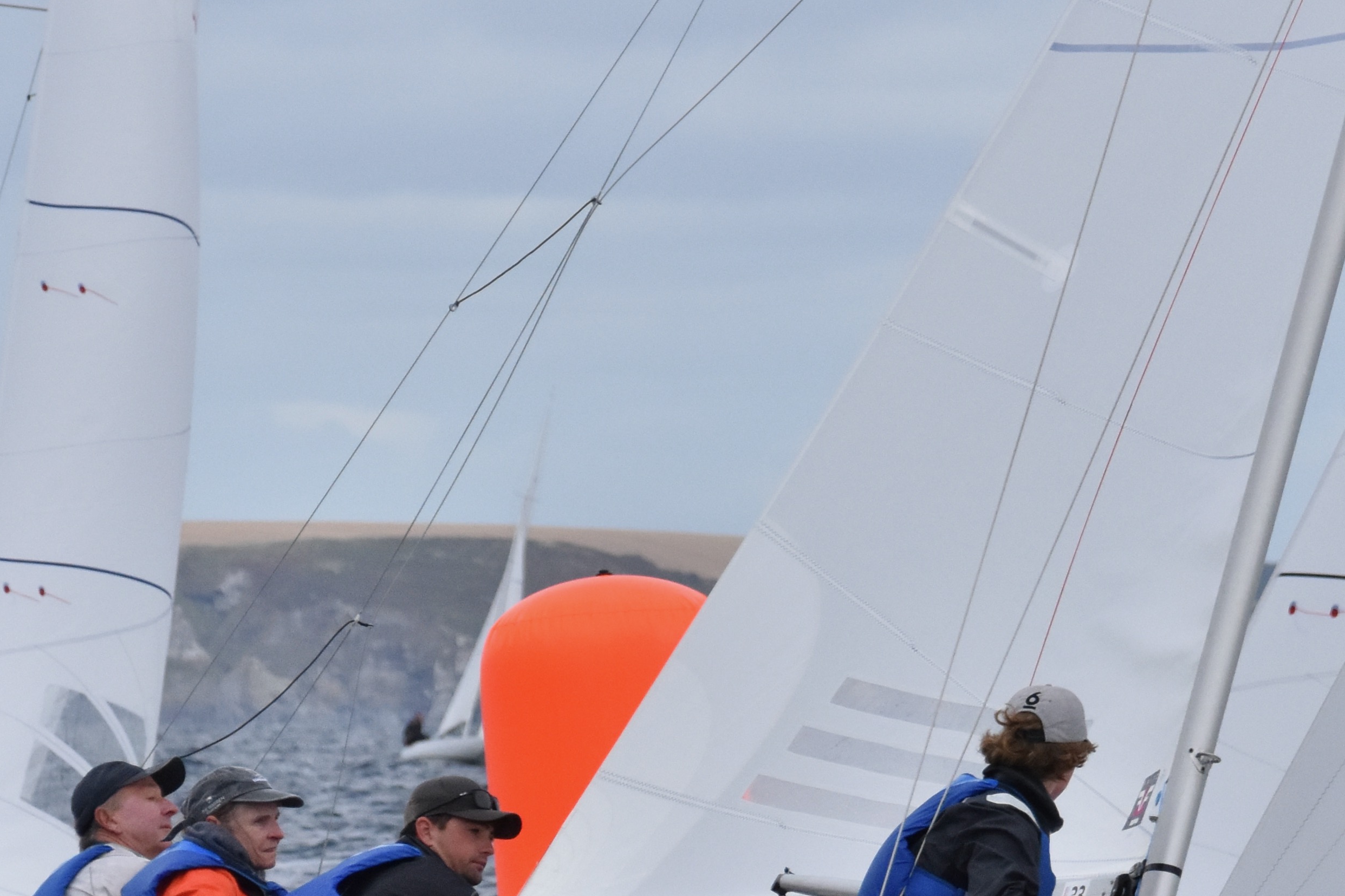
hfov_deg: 3.8
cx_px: 707
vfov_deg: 2.6
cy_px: 920
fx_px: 20028
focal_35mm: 536
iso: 1000
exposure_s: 1/5000
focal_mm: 155
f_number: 9
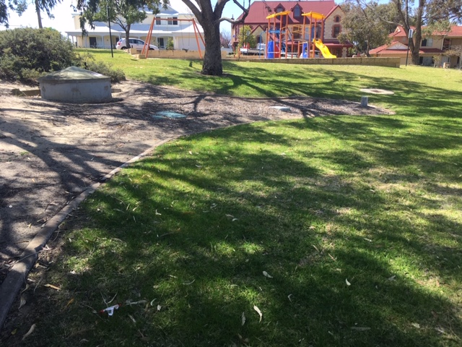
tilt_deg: -19.2
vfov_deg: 48.2
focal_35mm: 29
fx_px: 387
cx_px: 231
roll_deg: +1.2
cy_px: 174
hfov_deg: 61.7
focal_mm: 4.15
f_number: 2.2
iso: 25
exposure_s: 1/635
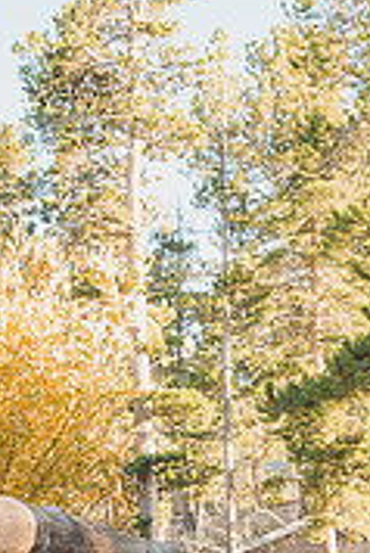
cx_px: 317
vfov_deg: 31.2
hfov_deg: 21.9
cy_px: 508
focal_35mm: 61
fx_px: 939
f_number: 2.8
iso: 200
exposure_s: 1/125
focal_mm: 18
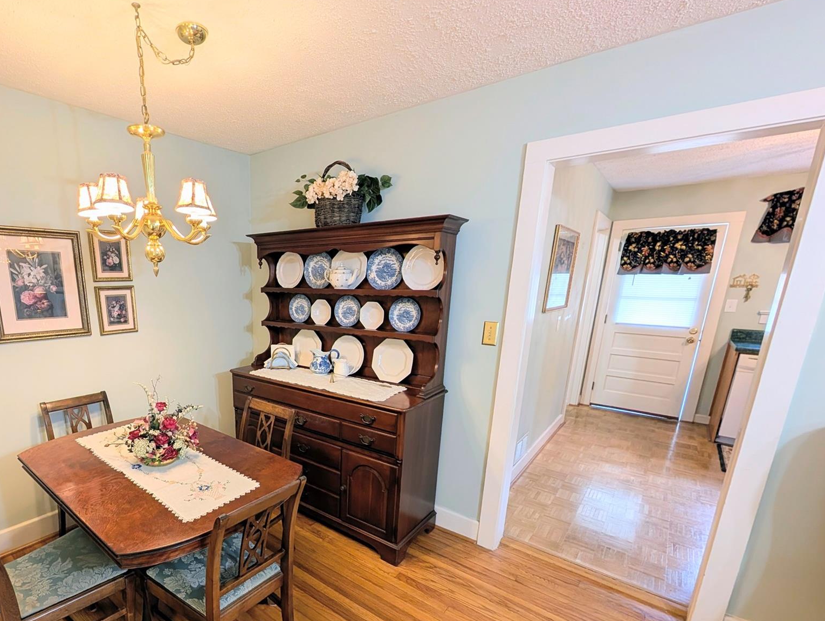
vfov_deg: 77.1
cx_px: 289
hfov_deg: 91.7
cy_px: 381
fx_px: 382
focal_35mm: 16
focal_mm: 2.02
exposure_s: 1/30
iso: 61
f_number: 1.7
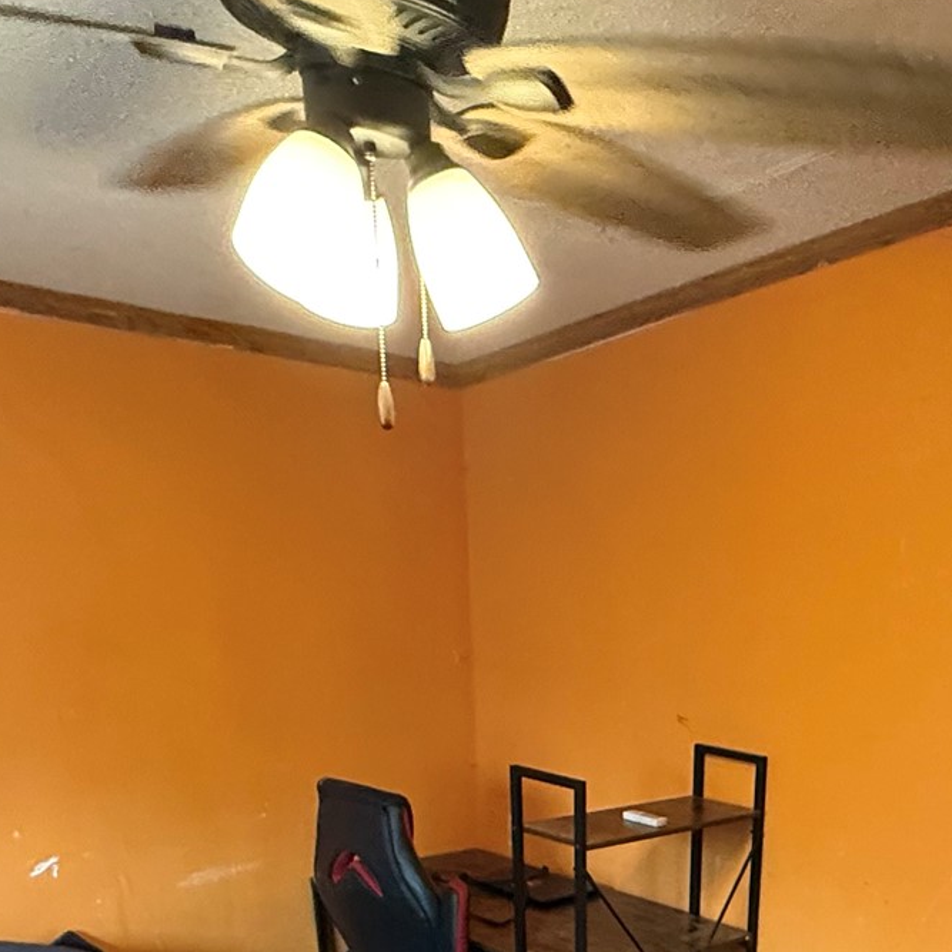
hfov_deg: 41.7
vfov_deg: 36.3
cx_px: 779
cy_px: 1078
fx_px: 1182
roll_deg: -4.2
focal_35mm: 38
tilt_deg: -22.8
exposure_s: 1/60
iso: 640
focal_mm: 2.22
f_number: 2.2
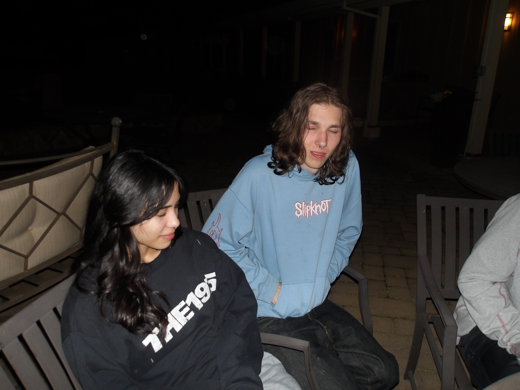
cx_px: 260
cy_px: 195
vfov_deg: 51.4
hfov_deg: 65.3
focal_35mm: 27
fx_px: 406
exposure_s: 1/60
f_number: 3
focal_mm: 4.9
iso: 200
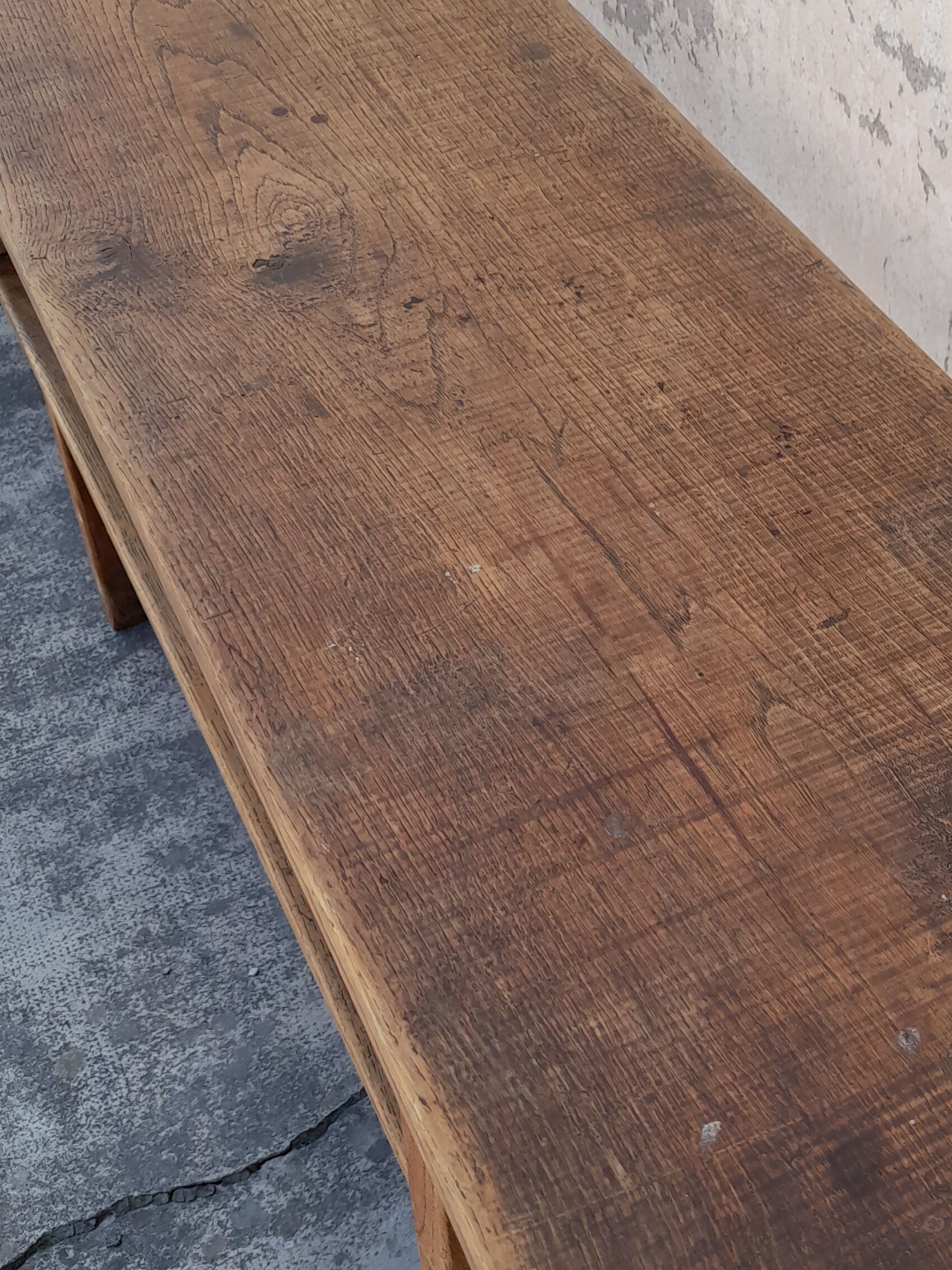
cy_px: 677
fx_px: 1613
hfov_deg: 31.6
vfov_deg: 42.9
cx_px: 821
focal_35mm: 44
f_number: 2
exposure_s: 1/137
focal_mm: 4.6
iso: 20
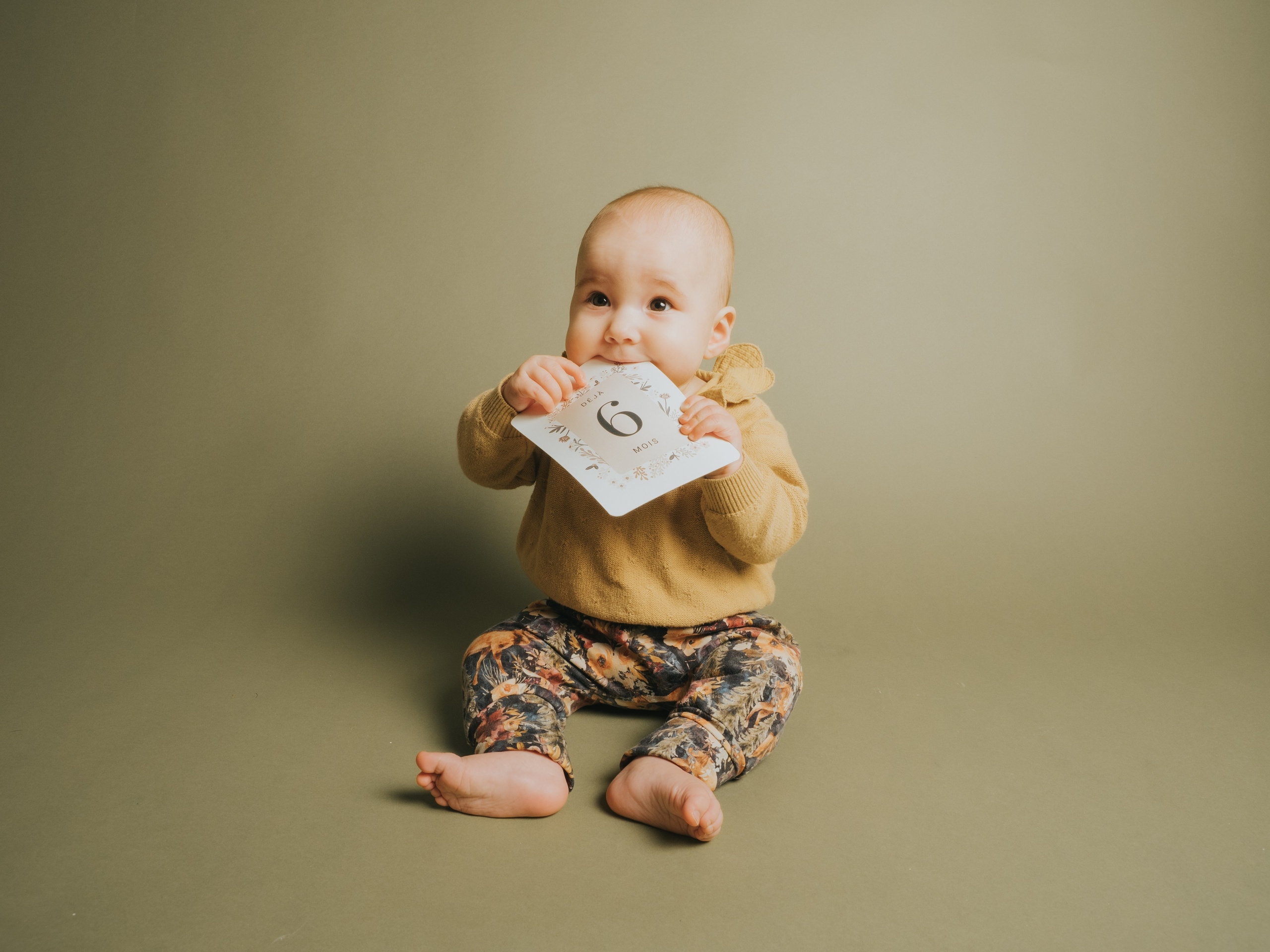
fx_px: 881
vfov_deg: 56.8
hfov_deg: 71.6
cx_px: 635
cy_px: 476
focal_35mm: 24
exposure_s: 1/125
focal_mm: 12
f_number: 8
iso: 250
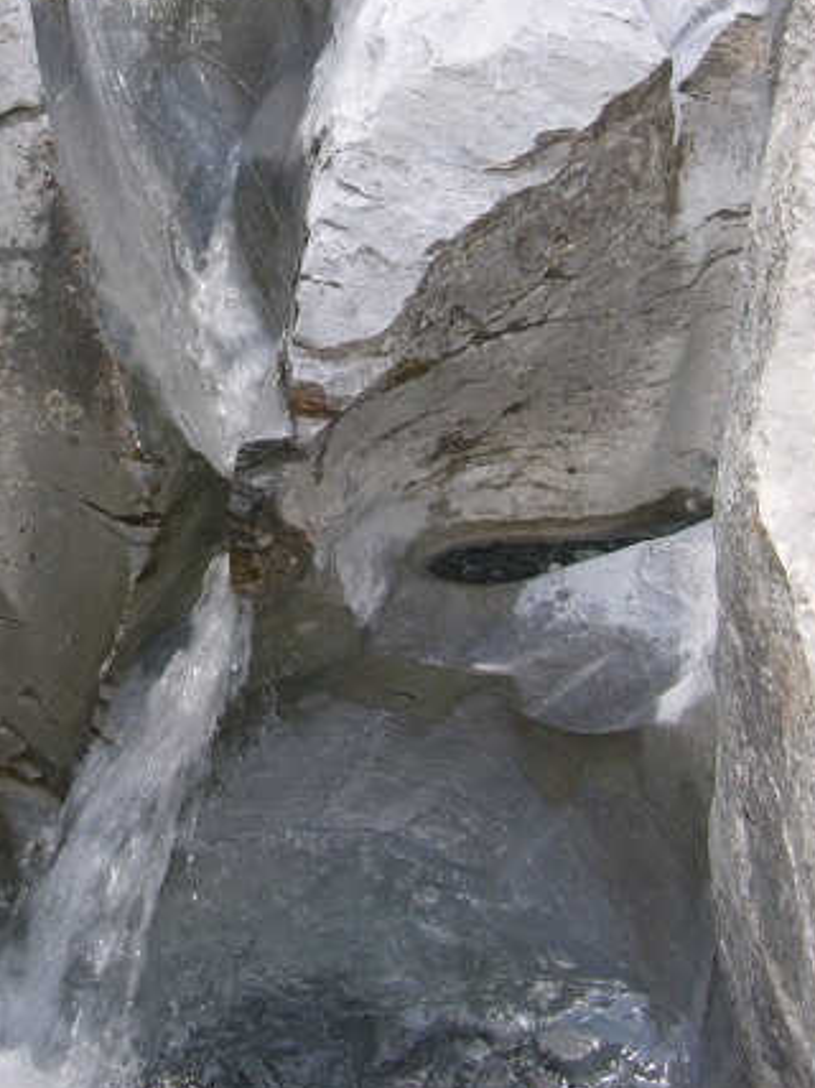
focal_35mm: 63
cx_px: 181
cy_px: 227
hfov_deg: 23.0
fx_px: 1979
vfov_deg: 30.0
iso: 50
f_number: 4.5
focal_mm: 8.9
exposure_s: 1/95.8
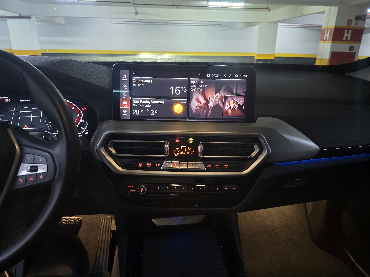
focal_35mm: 23
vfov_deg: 58.9
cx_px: 185
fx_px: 246
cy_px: 138
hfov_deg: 73.9
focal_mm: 6.3
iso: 1600
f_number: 1.7
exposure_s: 1/24.4
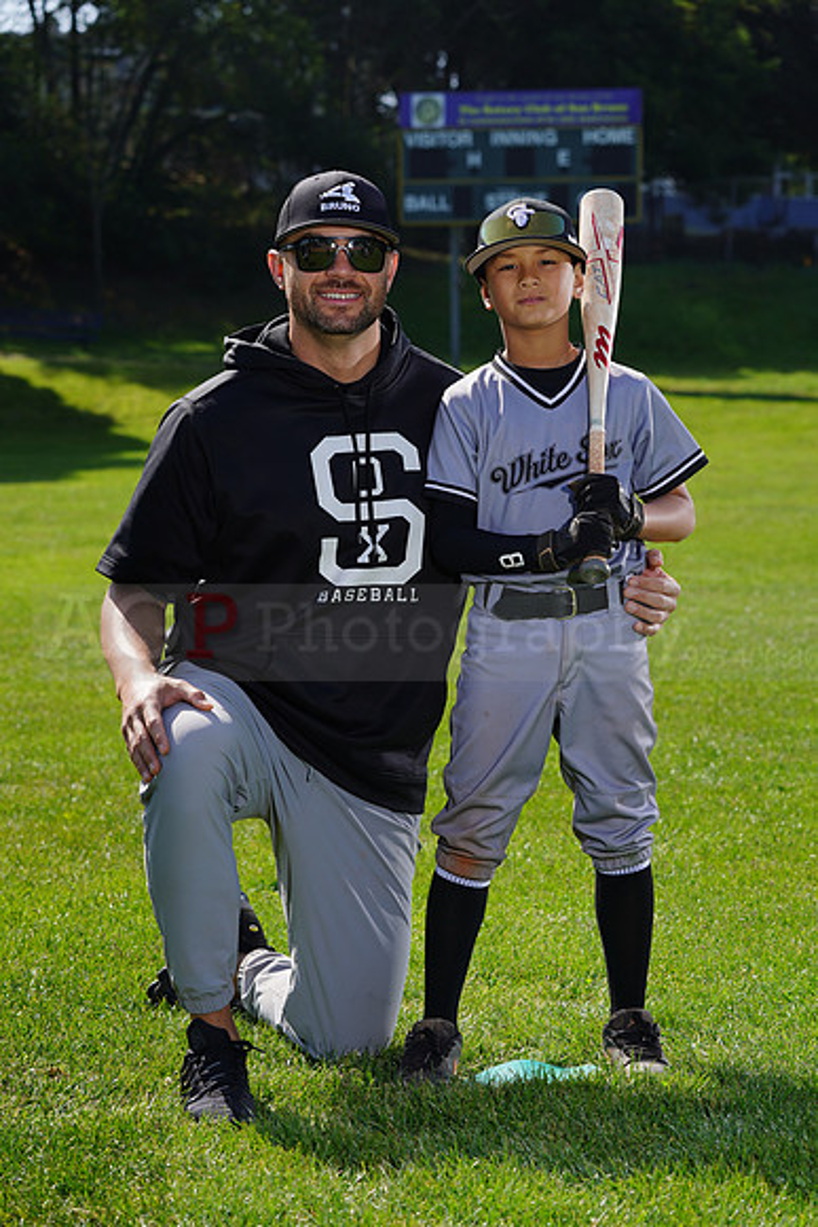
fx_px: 3542
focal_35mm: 104
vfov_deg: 19.6
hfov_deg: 13.2
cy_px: 614
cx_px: 409
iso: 100
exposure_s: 1/250
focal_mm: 104
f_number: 8
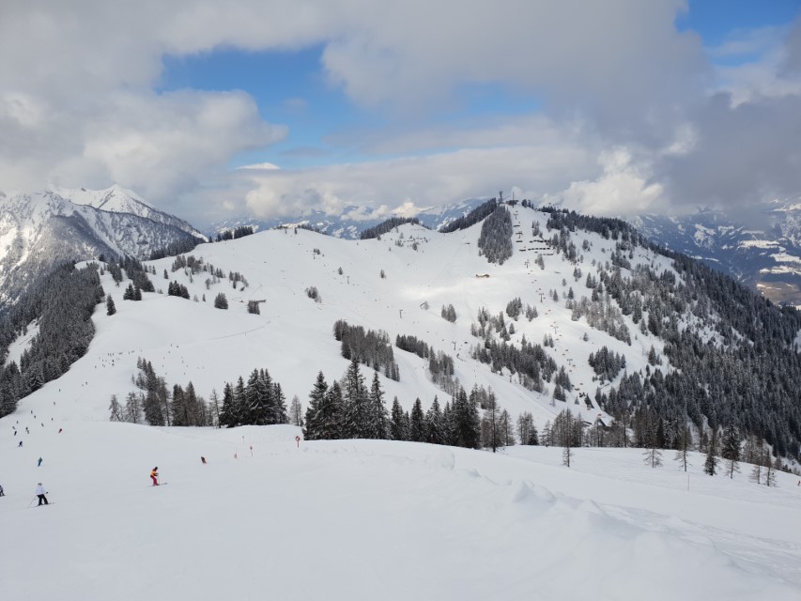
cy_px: 300
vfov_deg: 53.1
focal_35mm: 26
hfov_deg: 67.3
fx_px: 602
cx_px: 400
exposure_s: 1/2525
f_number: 2.4
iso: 50
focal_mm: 4.3
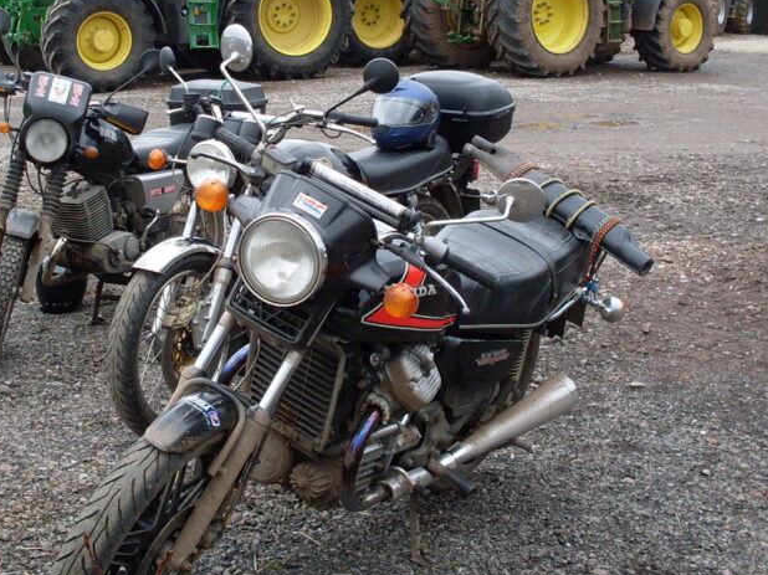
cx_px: 321
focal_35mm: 63
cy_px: 212
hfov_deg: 30.7
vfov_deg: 23.2
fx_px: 1397
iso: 80
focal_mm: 6.3
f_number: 2.8
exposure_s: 1/180
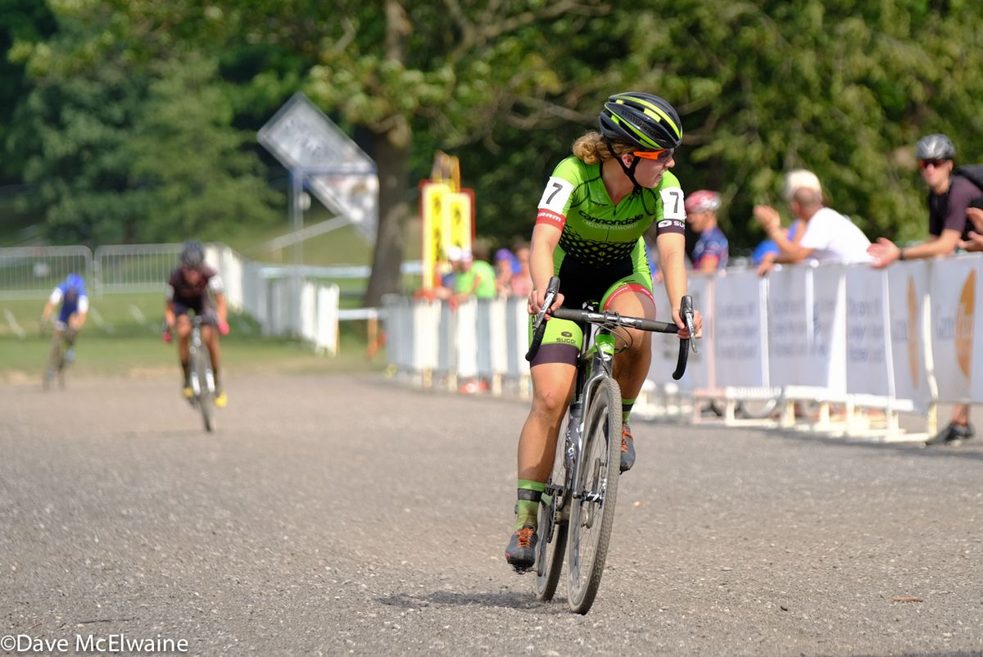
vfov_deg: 7.4
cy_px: 328
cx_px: 492
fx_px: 5082
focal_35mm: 186
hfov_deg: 11.0
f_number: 3.2
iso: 200
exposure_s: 1/1250
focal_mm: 124.3
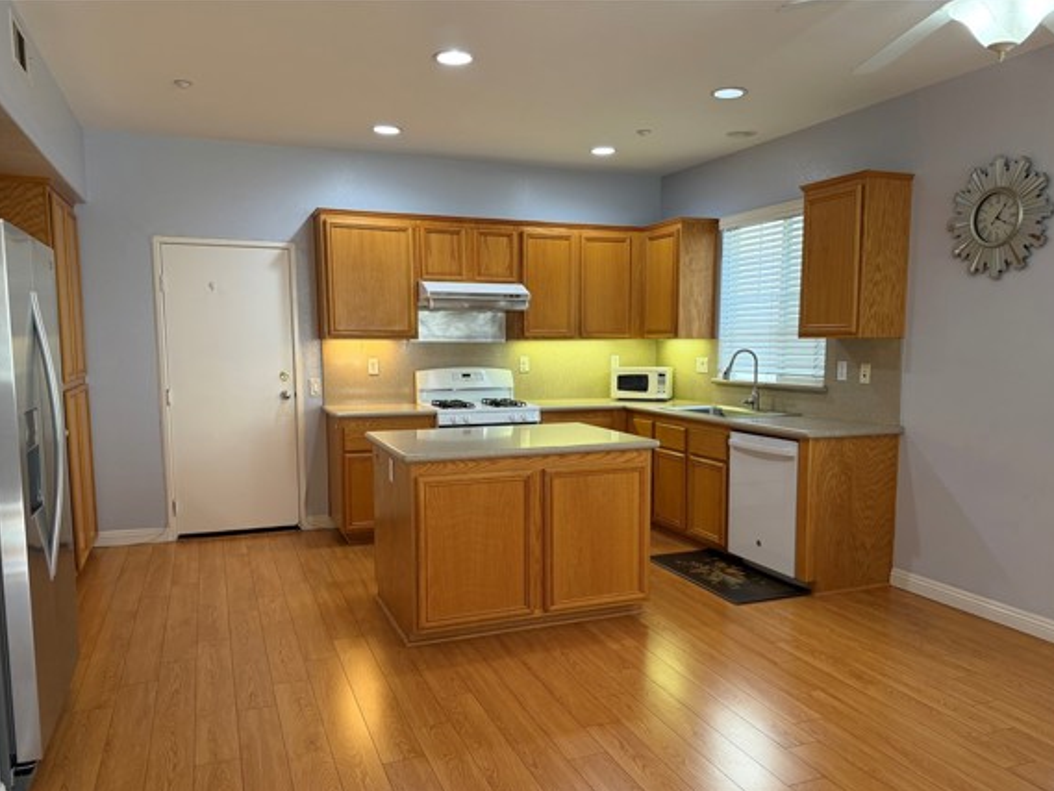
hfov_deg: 65.3
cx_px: 545
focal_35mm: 27
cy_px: 443
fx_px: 822
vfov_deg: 51.3
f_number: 1.78
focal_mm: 6.76
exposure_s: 1/60
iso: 160
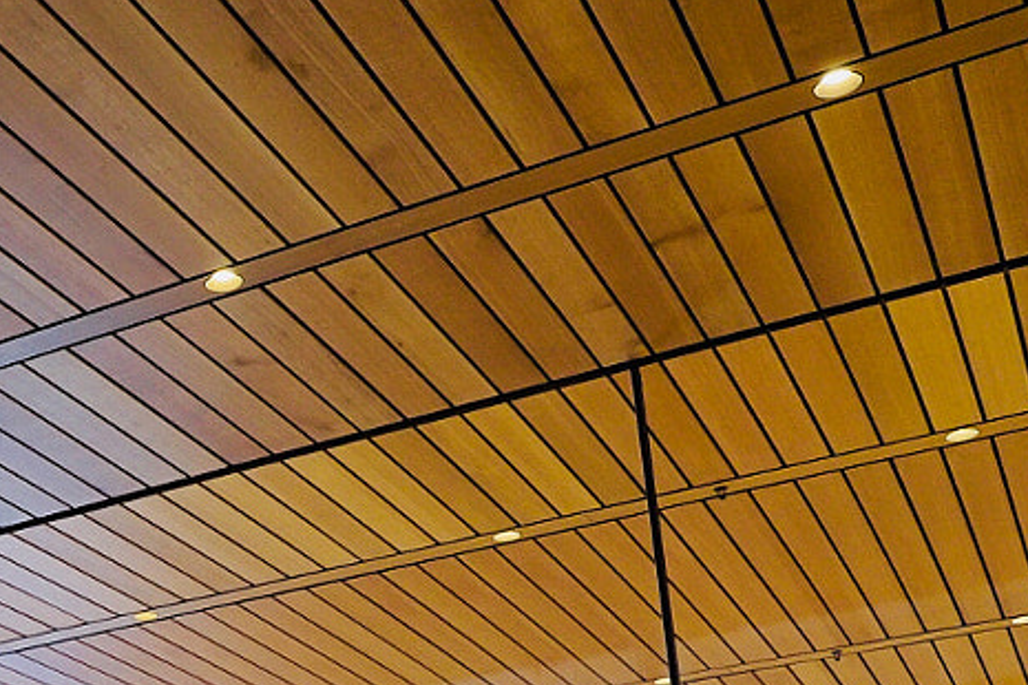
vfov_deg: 20.8
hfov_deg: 28.5
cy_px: 763
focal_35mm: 62
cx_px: -181
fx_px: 1770
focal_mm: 18
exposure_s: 1/60
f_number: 5
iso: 800
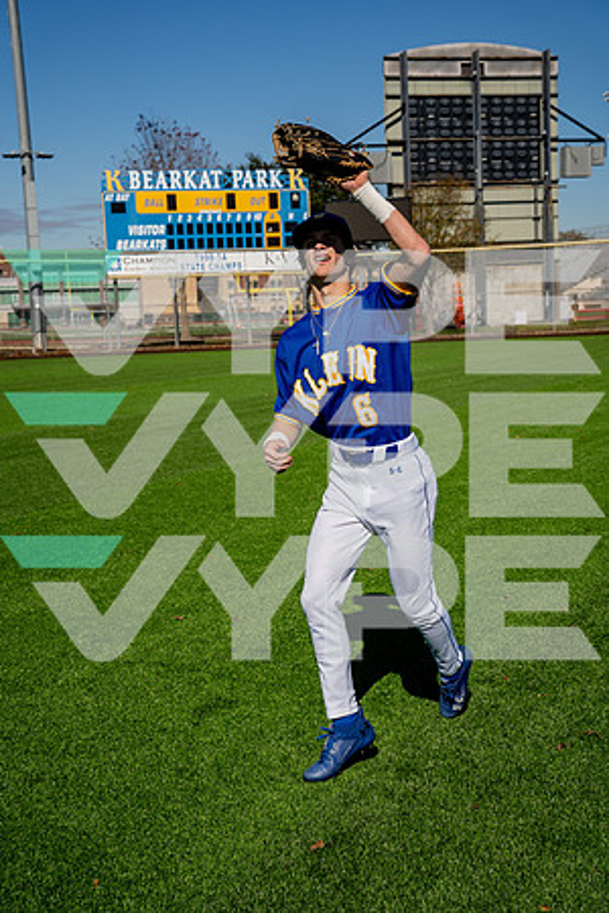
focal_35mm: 50
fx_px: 1269
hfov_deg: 27.0
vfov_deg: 39.6
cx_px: 304
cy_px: 456
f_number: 5.6
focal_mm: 50
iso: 100
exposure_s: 1/2000
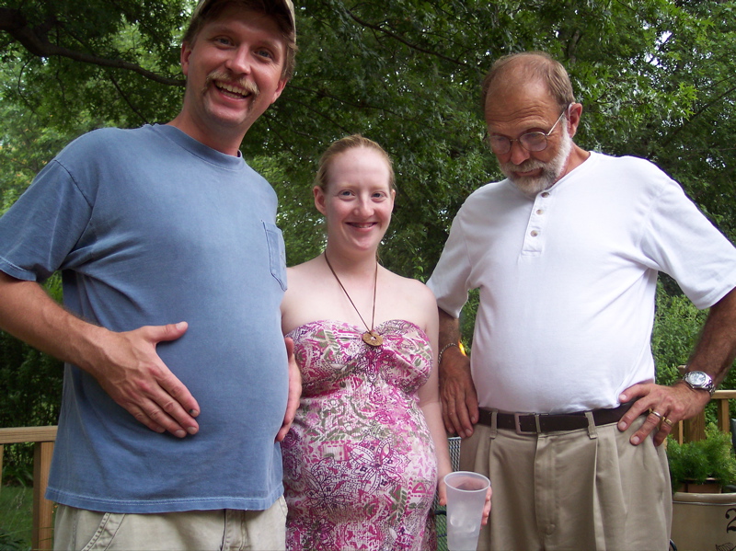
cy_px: 276
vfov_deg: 37.7
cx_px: 368
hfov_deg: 49.0
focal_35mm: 38
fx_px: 807
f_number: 2.8
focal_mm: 8
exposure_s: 1/180
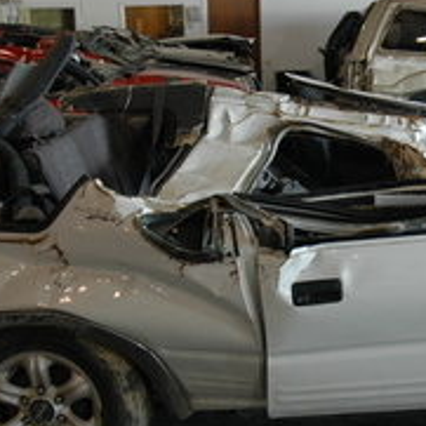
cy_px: 262
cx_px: 346
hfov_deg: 20.2
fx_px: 1183
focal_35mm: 85
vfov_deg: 20.4
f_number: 3.8
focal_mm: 22
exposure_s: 1/50
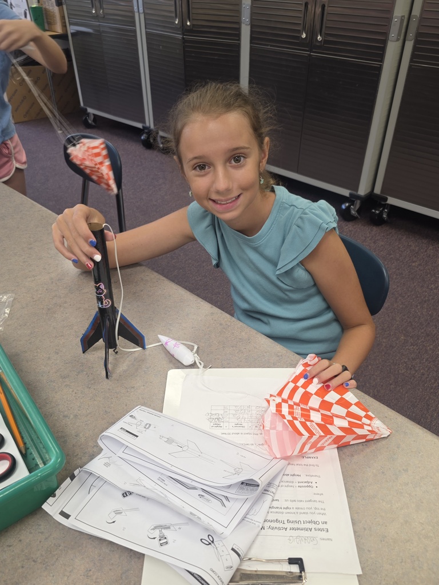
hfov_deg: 58.9
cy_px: 292
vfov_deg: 73.9
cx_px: 220
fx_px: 389
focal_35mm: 23
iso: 40
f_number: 1.7
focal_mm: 6.3
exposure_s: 1/51
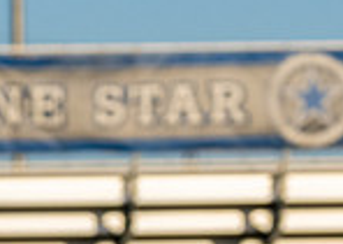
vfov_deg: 2.2
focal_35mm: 645
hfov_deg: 3.1
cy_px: 440
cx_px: -23
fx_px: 6269
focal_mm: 113
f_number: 2.8
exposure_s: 1/6400
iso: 400
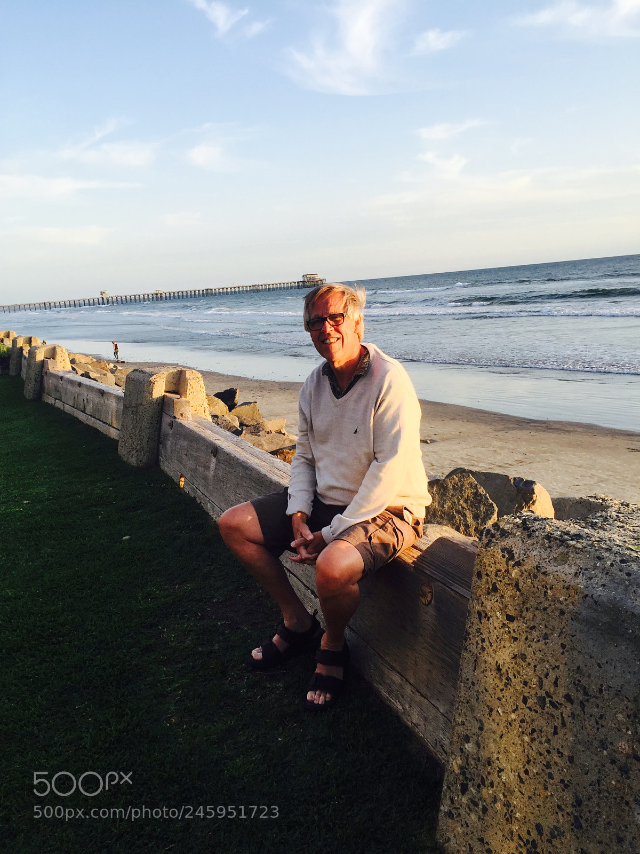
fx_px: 715
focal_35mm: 29
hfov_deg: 48.2
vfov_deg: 61.7
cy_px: 427
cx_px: 320
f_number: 2.2
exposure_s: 1/356
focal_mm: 4.15
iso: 32
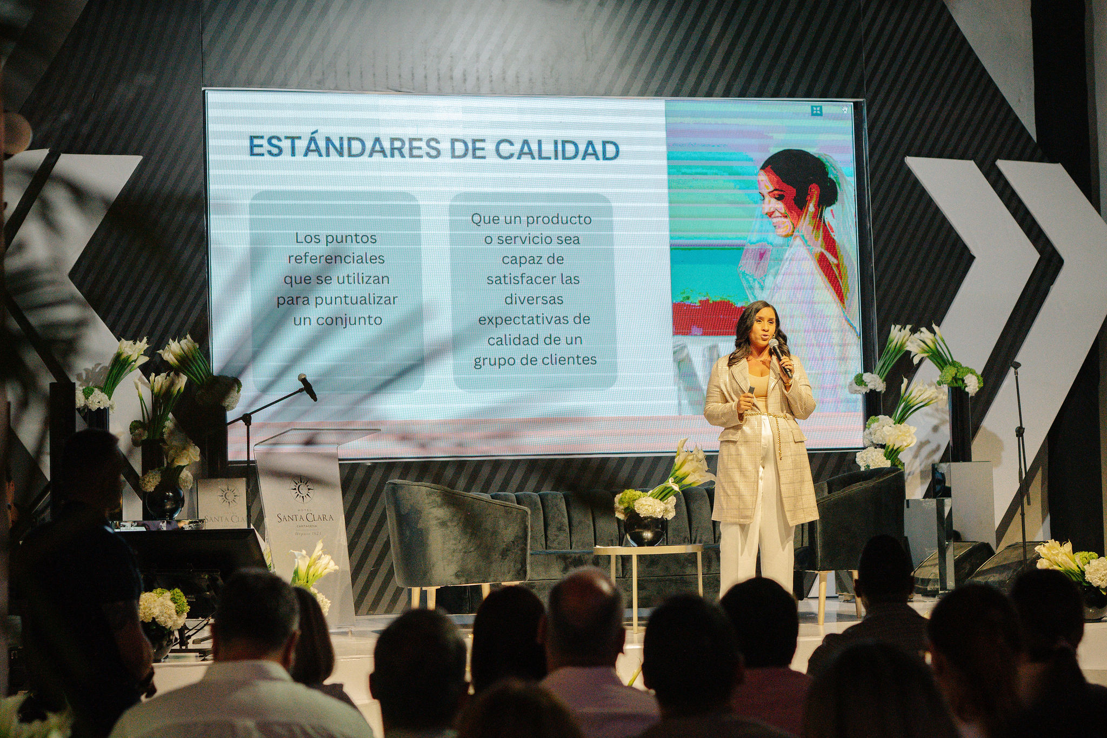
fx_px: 2306
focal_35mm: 75
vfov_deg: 18.2
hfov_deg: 27.0
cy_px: 369
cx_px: 554
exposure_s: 1/200
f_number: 2.5
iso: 3200
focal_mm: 50
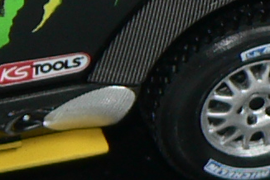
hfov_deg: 3.1
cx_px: -197
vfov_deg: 2.1
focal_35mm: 669
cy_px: -62
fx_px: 5022
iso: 80
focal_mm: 13.7
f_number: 3.2
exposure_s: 1/60
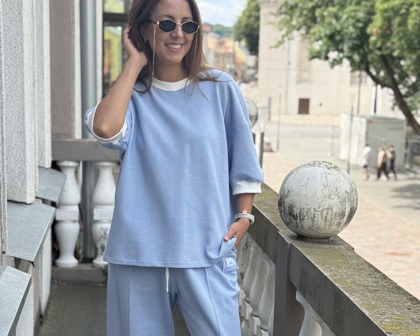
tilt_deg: -11.6
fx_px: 1007
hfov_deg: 23.6
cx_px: 198
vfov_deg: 18.8
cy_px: 273
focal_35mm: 81
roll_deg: -1.7
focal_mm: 6.76
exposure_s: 1/1543
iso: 80
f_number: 1.78
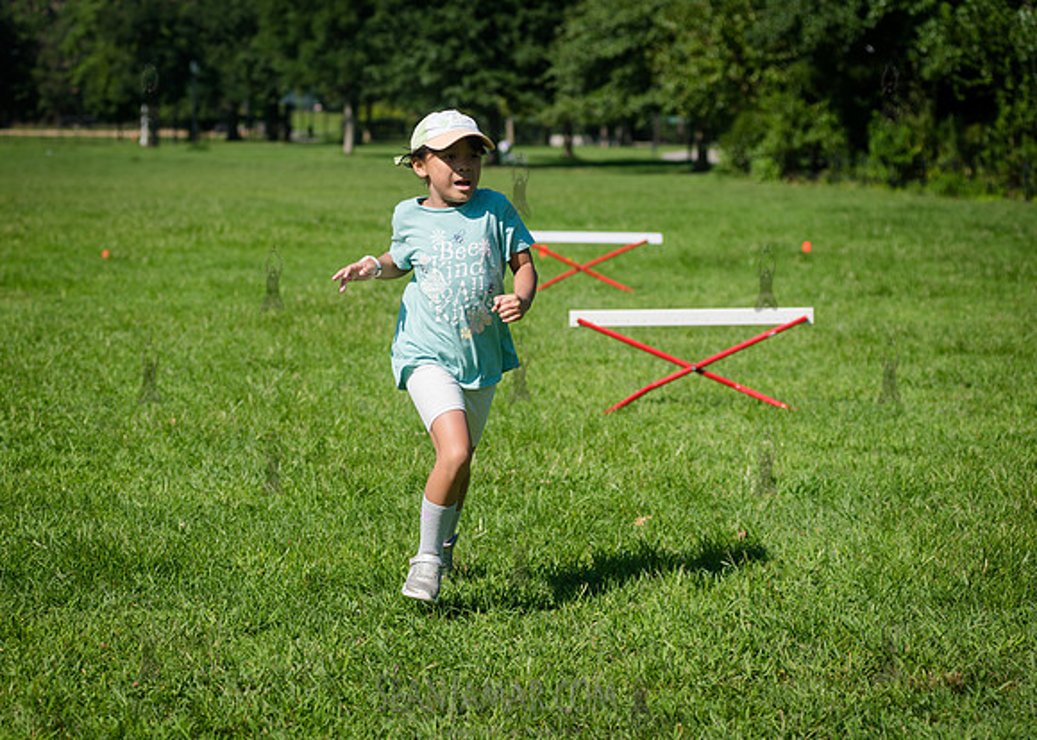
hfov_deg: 22.2
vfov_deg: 16.0
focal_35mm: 90
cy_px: 344
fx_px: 2639
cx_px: 444
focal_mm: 80
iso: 200
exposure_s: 1/2000
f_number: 4
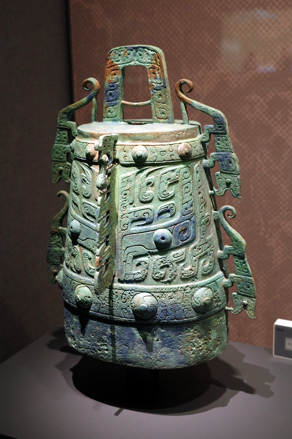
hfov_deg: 33.4
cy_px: 220
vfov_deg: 48.5
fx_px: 487
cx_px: 146
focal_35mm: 40
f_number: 2.8
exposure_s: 1/40
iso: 1600
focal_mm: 26
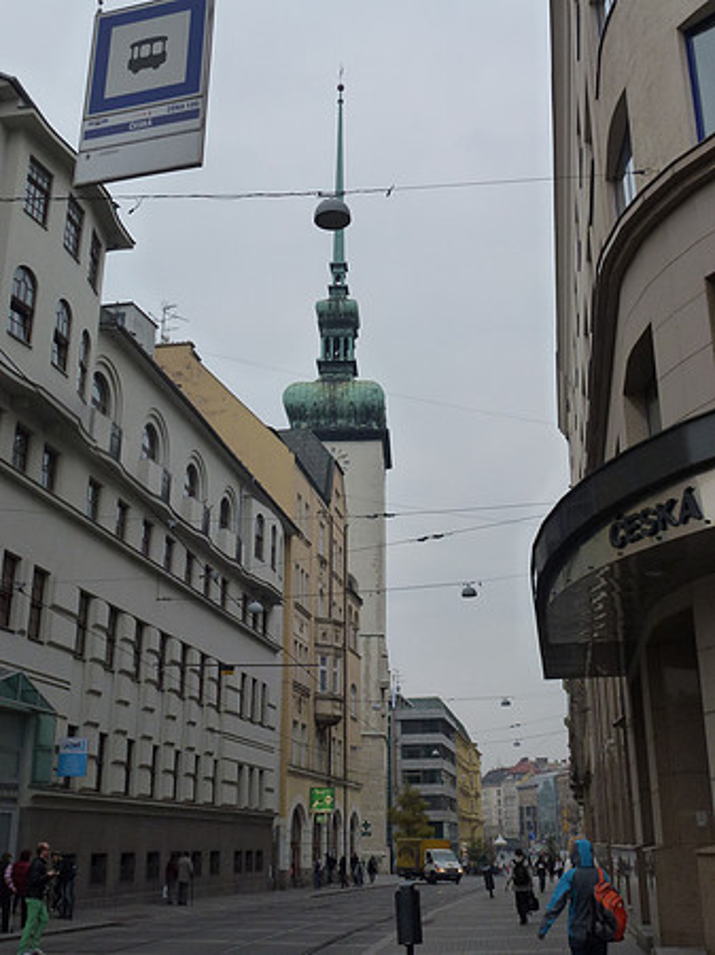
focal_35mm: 36
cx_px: 358
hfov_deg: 39.6
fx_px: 992
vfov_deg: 51.4
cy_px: 478
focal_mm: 6.4
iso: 160
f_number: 4
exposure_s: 1/125
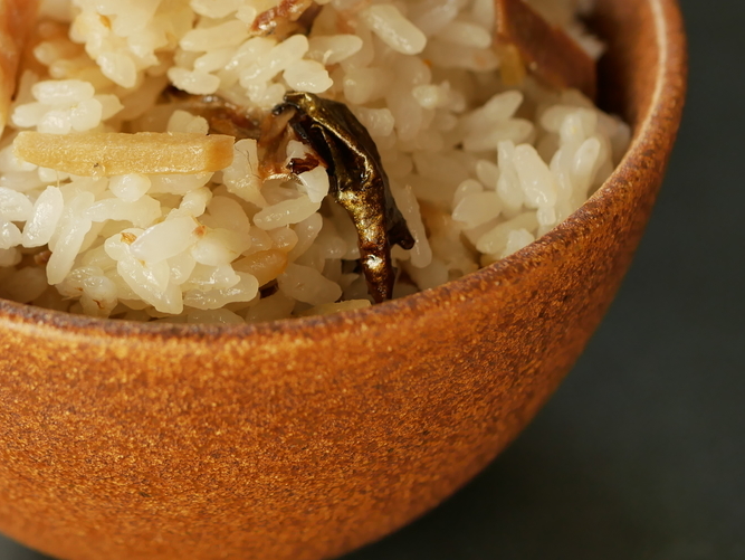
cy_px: 148
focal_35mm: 90
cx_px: 176
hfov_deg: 21.6
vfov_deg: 16.4
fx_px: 1938
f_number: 3.2
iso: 200
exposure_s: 1/160
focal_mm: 25
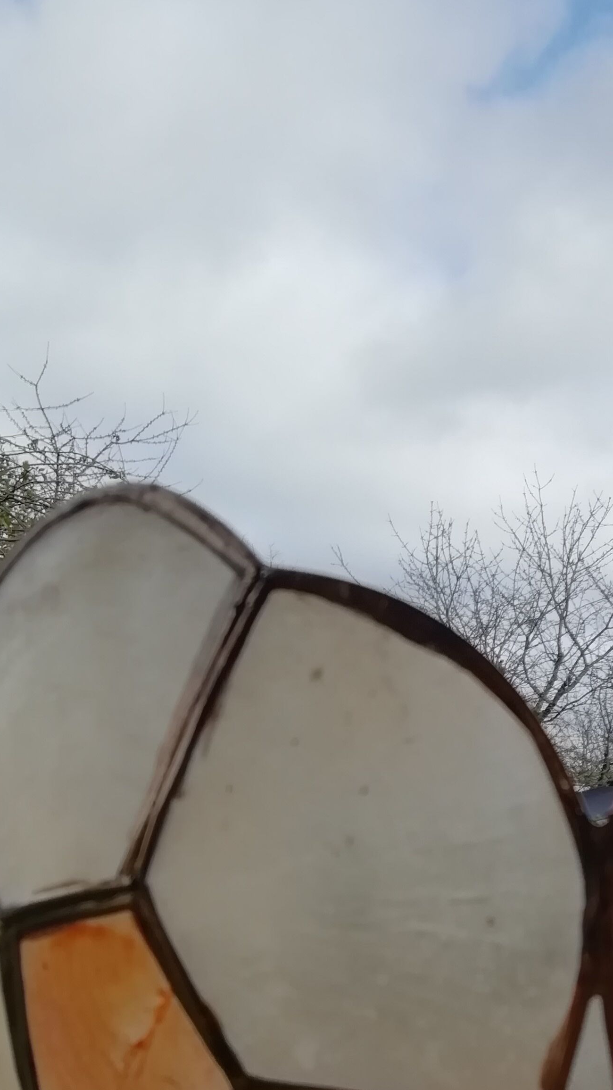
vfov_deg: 38.4
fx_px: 1474
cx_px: 624
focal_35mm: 51
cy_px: 934
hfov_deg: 22.5
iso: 50
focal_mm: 3.21
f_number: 2.2
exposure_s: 1/326
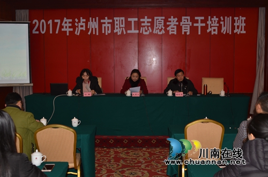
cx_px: 134
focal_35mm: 42
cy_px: 88
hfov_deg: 46.5
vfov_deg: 31.7
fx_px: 312
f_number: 3.5
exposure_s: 1/60
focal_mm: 28
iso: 100
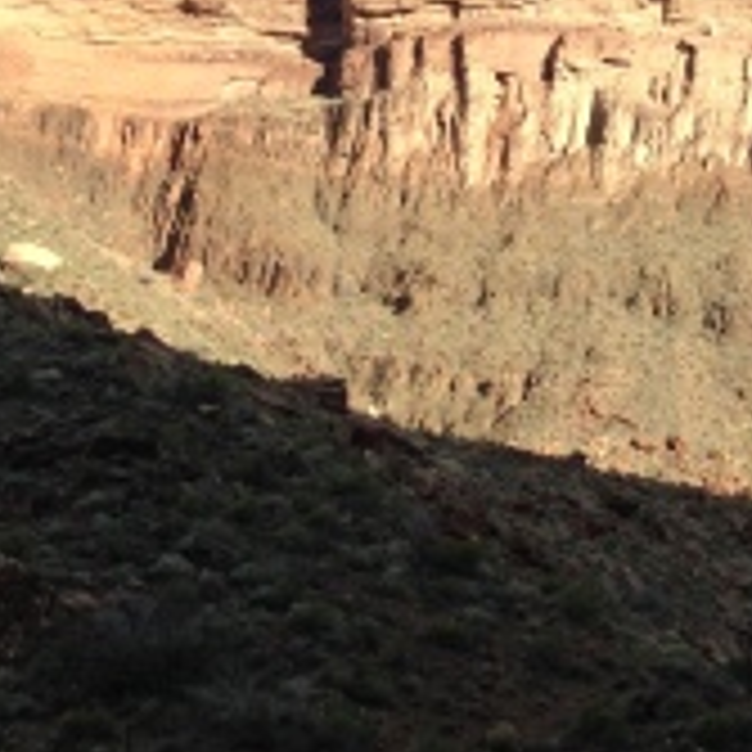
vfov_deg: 15.4
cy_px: 77
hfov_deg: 15.2
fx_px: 2753
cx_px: 775
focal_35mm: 112
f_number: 2.4
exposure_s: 1/889
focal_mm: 4.12
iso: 50
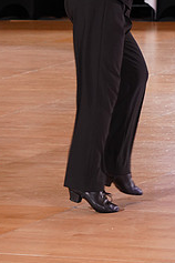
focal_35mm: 257
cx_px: 208
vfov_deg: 7.9
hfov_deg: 5.3
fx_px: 1874
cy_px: -43
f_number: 5.6
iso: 1600
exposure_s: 1/160
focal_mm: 105
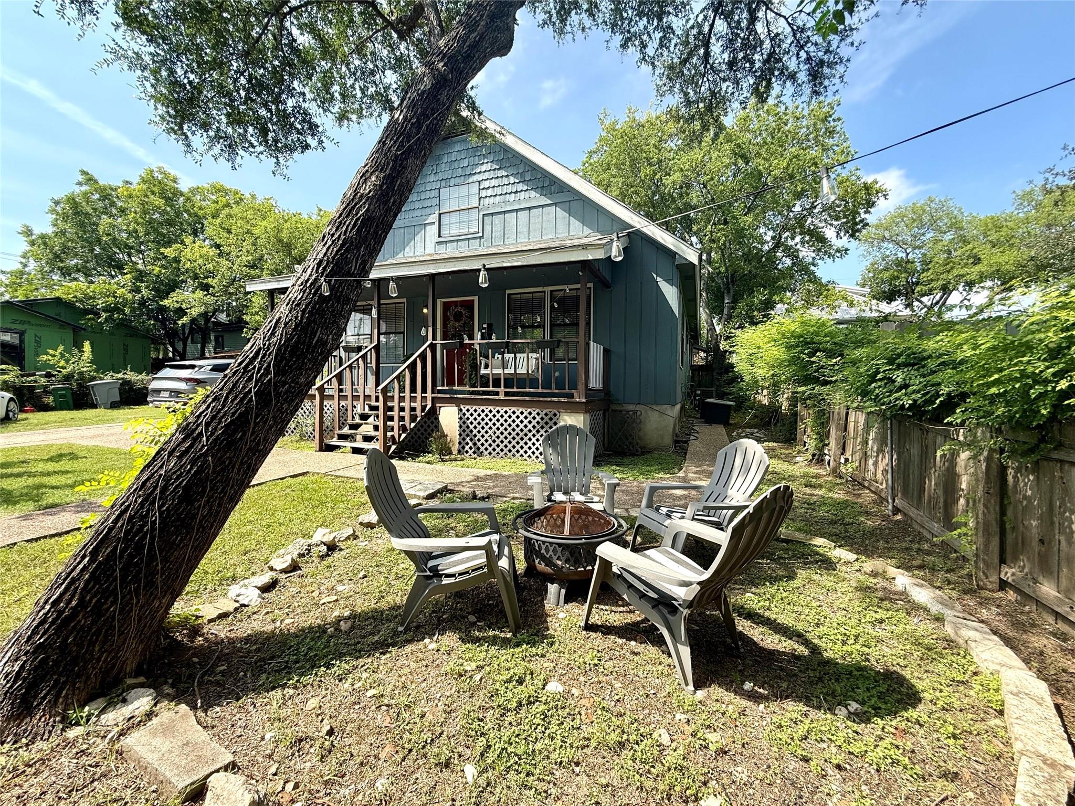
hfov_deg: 102.1
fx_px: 435
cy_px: 403
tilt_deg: -1.4
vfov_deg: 85.7
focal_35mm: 14
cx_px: 538
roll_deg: -1.4
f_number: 2.2
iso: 50
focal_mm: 2.22
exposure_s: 1/625
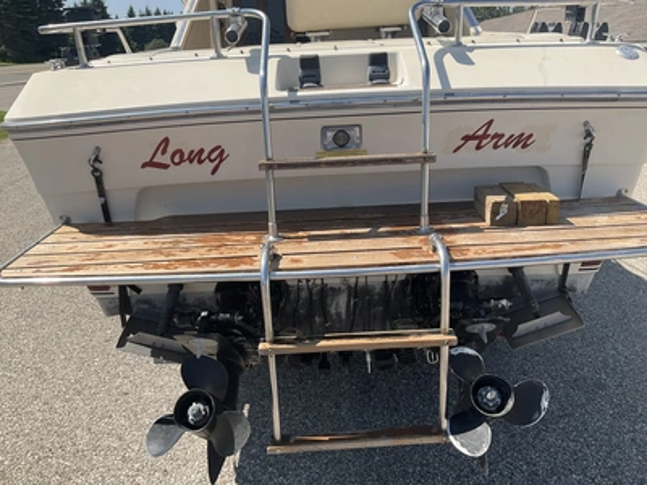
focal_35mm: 29
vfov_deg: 48.2
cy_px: 242
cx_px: 324
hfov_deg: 61.7
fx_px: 542
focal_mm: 3
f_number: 1.8
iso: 25
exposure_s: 1/1412
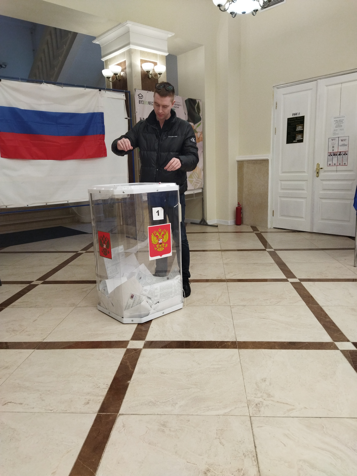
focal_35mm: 27
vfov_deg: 65.3
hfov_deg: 51.4
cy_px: 238
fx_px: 371
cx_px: 178
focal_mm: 4.71
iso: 160
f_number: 1.79
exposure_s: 1/100
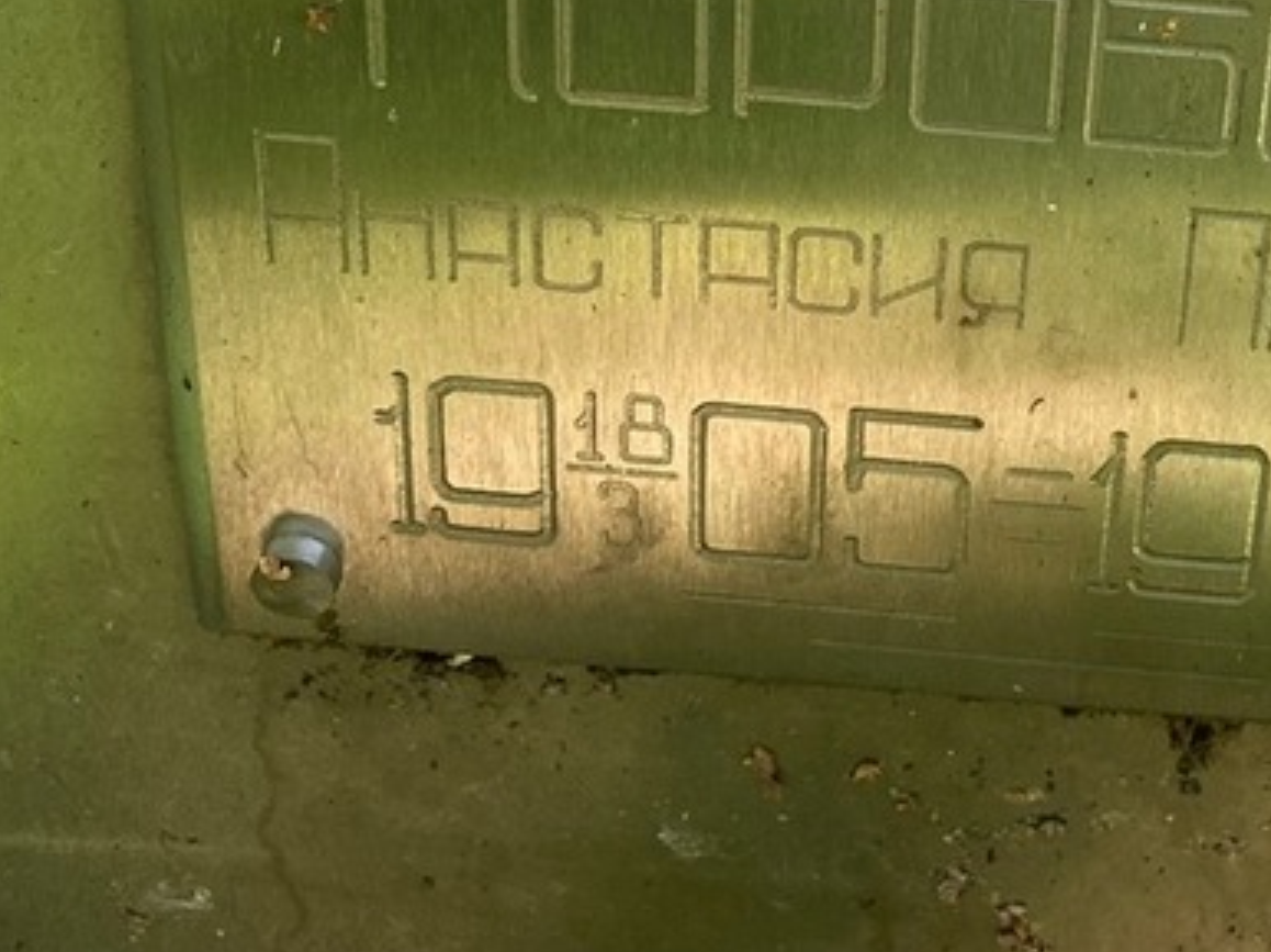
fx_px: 2532
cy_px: -303
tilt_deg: -22.8
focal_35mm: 69
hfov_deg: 27.1
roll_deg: -2.6
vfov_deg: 19.5
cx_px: 1172
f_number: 1.8
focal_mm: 4.25
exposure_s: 1/121
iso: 80
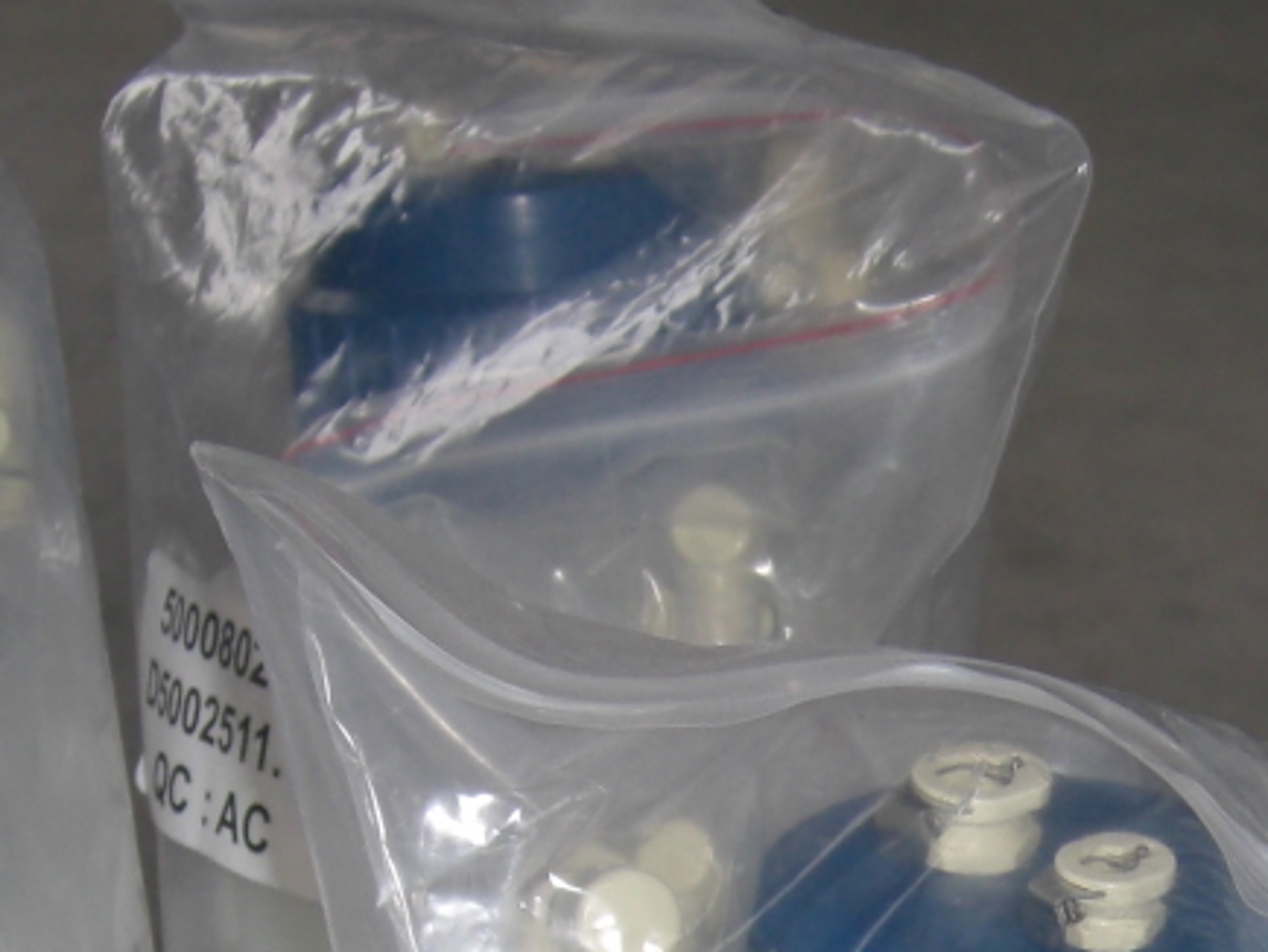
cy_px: 1352
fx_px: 5131
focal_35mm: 140
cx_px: 1154
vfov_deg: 10.3
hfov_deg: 13.9
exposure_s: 1/60
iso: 100
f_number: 2.8
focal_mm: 7.9
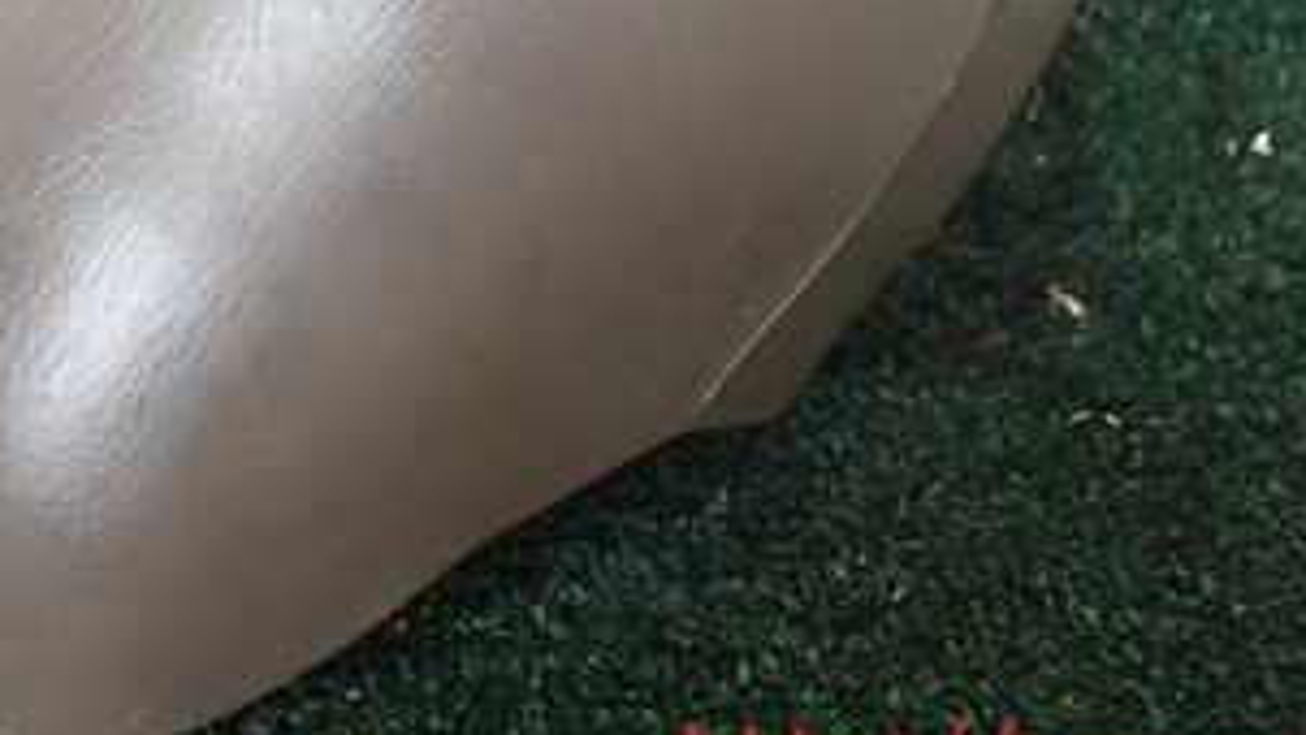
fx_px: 2251
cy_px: -151
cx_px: 363
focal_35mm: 65
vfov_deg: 17.6
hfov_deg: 31.9
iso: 500
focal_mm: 5.4
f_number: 2.3
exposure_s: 1/125
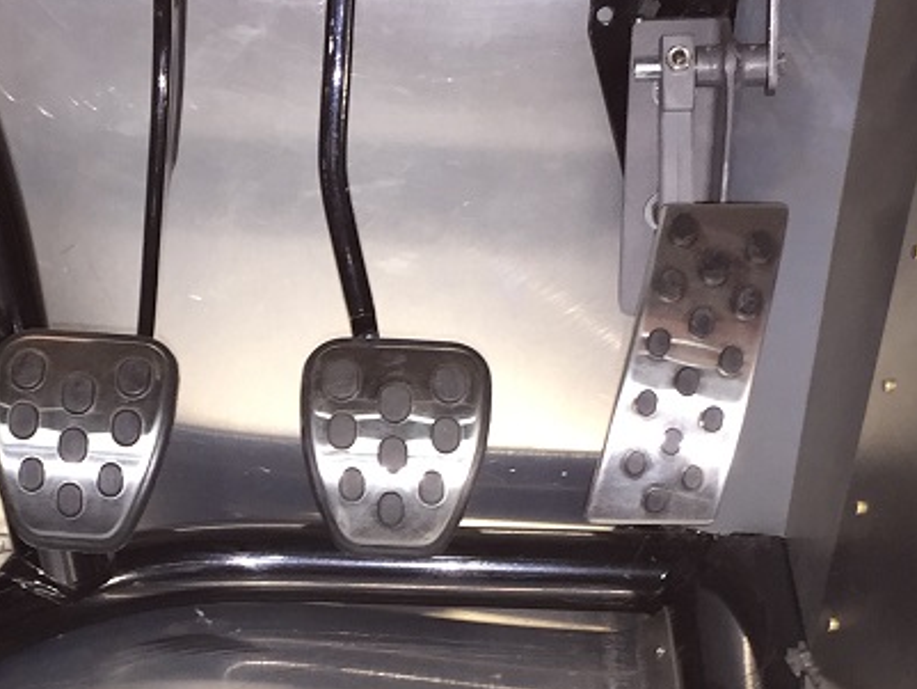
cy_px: 554
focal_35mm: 74
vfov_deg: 19.7
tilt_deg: -29.8
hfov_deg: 26.1
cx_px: 279
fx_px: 1961
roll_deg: -1.0
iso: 80
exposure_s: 1/16
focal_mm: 4.15
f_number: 2.2
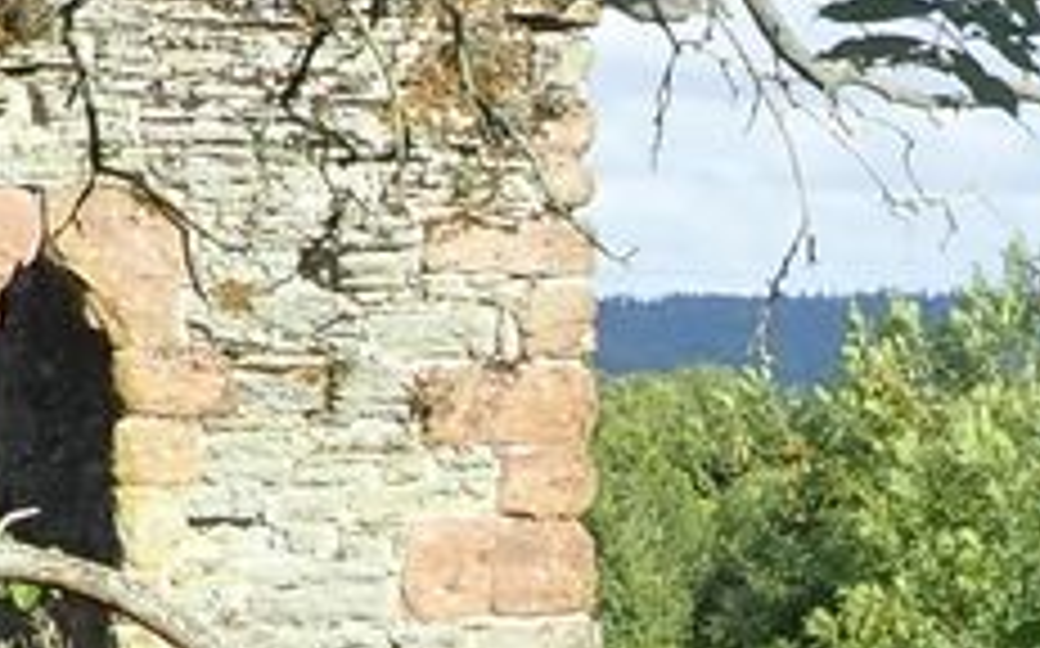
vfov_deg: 8.6
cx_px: 603
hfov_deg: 14.2
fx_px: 4163
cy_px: 1089
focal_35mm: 147
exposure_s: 1/800
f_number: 2.8
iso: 100
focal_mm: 4.5
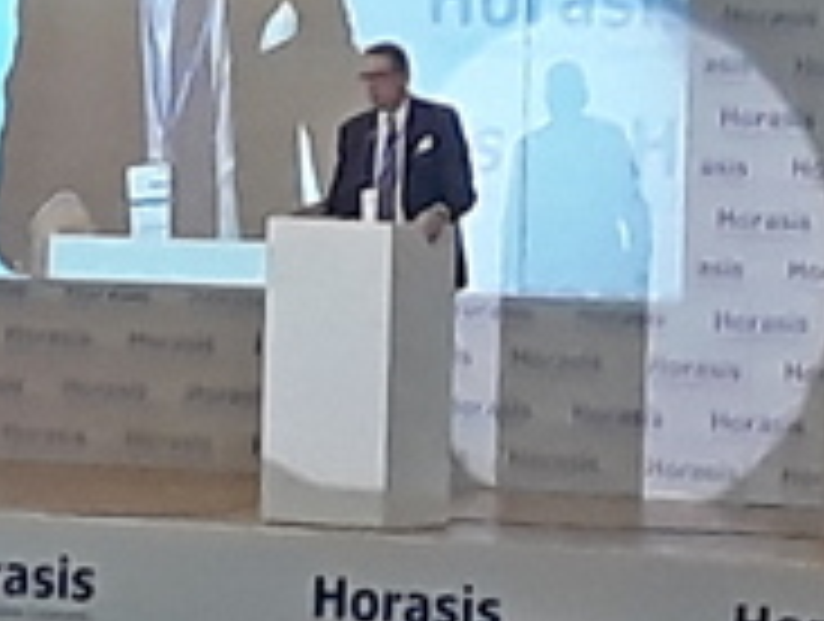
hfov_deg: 19.0
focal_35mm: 103
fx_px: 2457
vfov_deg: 14.4
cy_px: 227
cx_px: 293
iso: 160
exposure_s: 1/50
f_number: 1.7
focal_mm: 3.71
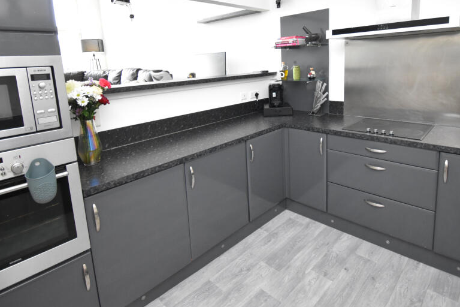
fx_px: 256
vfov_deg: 60.5
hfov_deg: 83.8
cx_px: 250
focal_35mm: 20
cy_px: 103
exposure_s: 1/125
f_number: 4.5
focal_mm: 10
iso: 2500
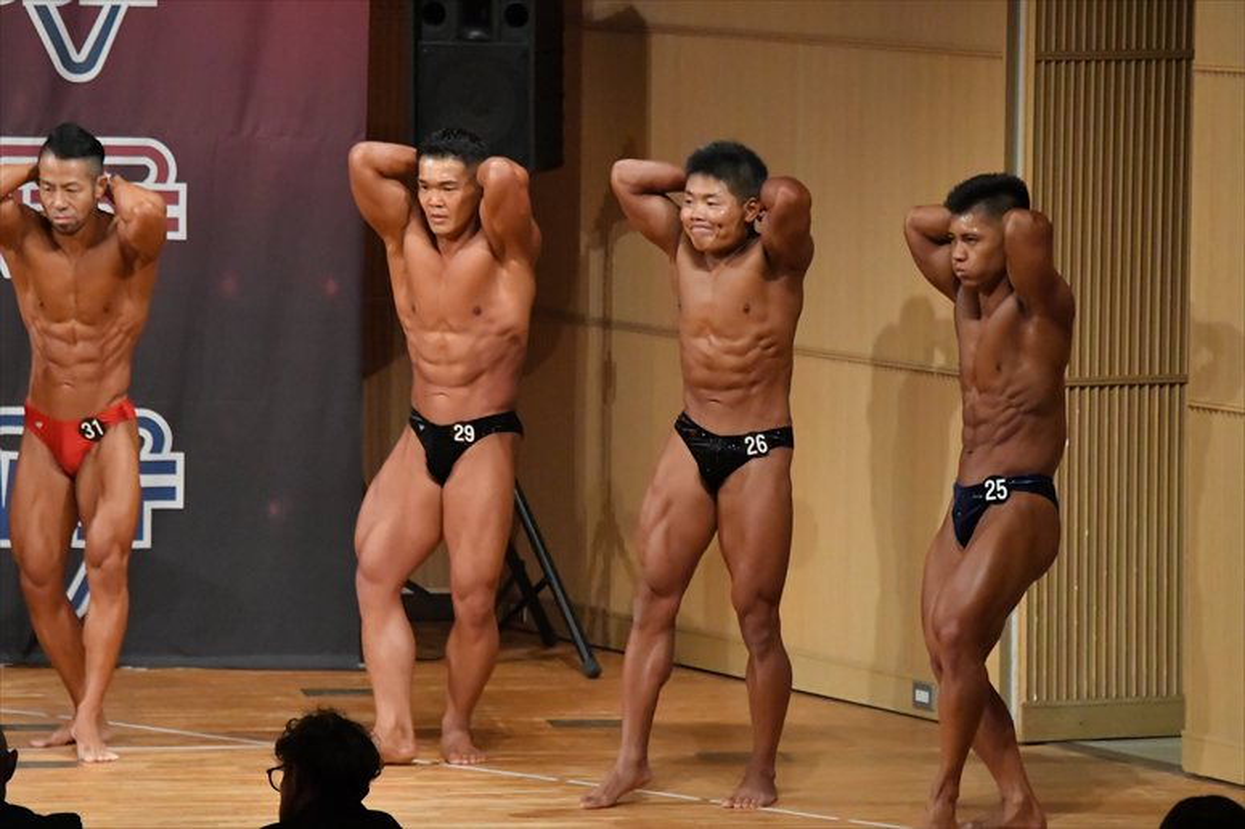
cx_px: 622
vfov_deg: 5.4
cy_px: 414
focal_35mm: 255
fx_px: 8815
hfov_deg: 8.1
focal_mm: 170
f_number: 5.6
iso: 10000
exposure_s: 1/400
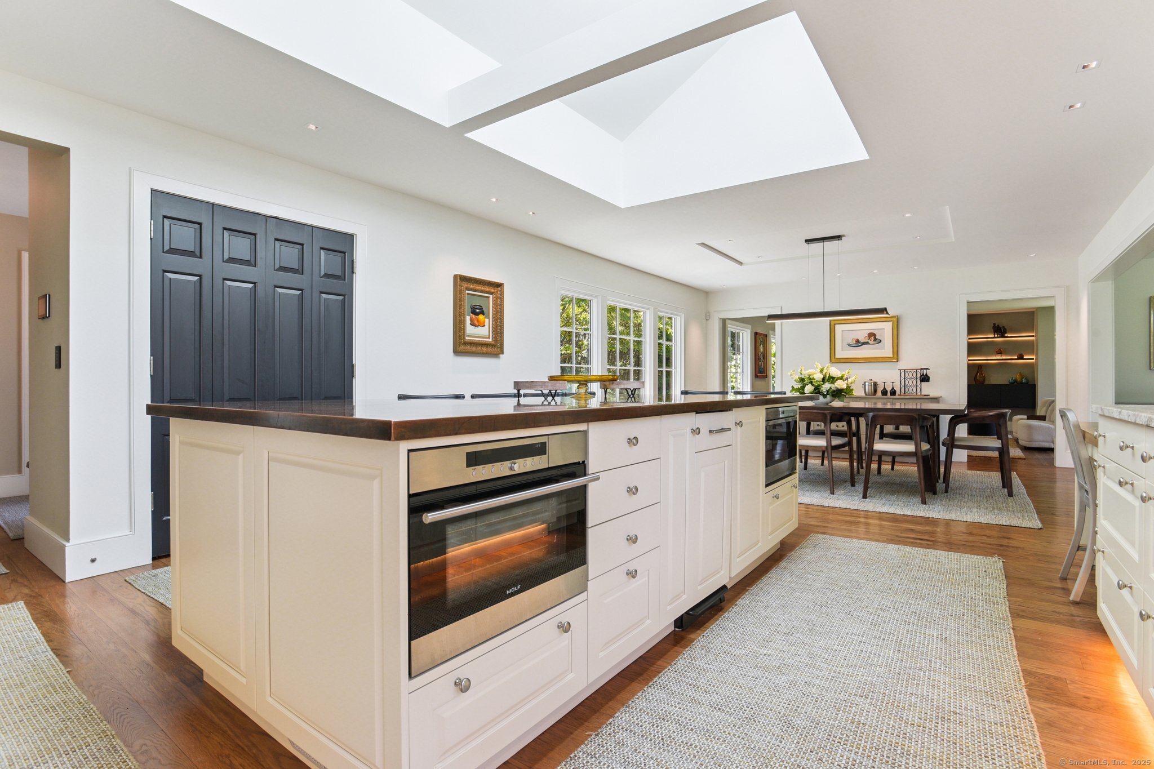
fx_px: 545
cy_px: 384
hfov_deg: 93.3
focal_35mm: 17
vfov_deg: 70.4
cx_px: 577
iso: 400
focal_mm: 17
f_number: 11
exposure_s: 1/50
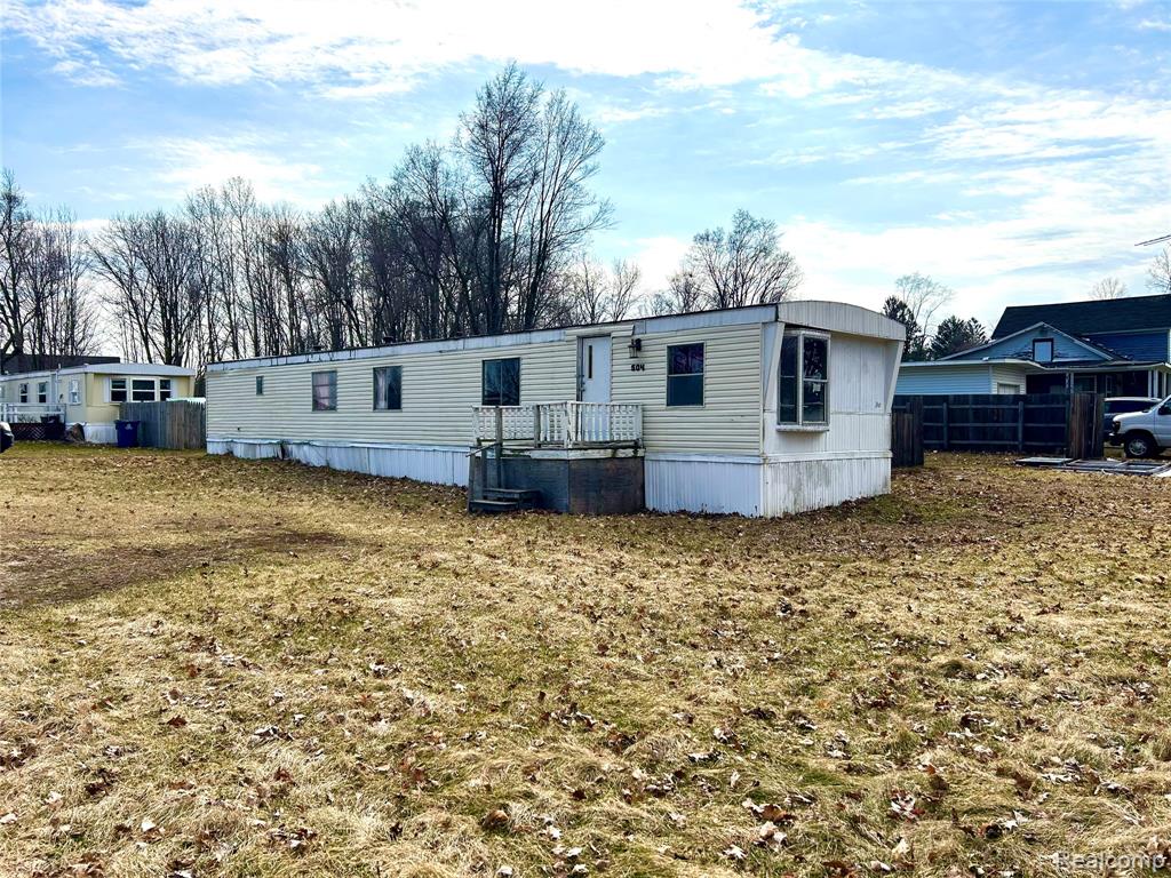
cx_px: 586
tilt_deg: -2.0
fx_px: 880
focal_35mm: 26
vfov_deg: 53.1
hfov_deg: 67.3
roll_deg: +0.0
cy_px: 439
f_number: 1.5
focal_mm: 5.7
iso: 50
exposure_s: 1/8000
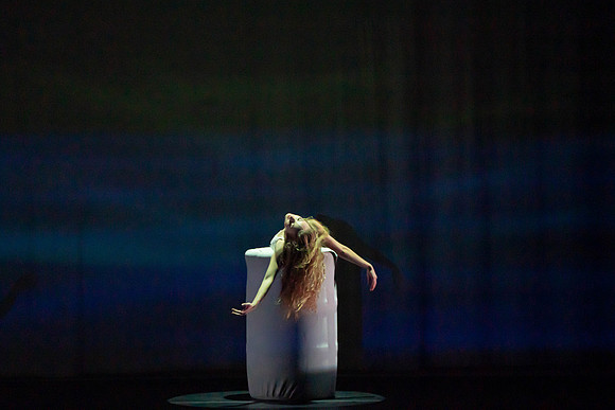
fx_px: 6115
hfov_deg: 5.8
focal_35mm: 358
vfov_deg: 3.8
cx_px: 272
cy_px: 181
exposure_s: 1/320
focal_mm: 321
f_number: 5.6
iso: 6400
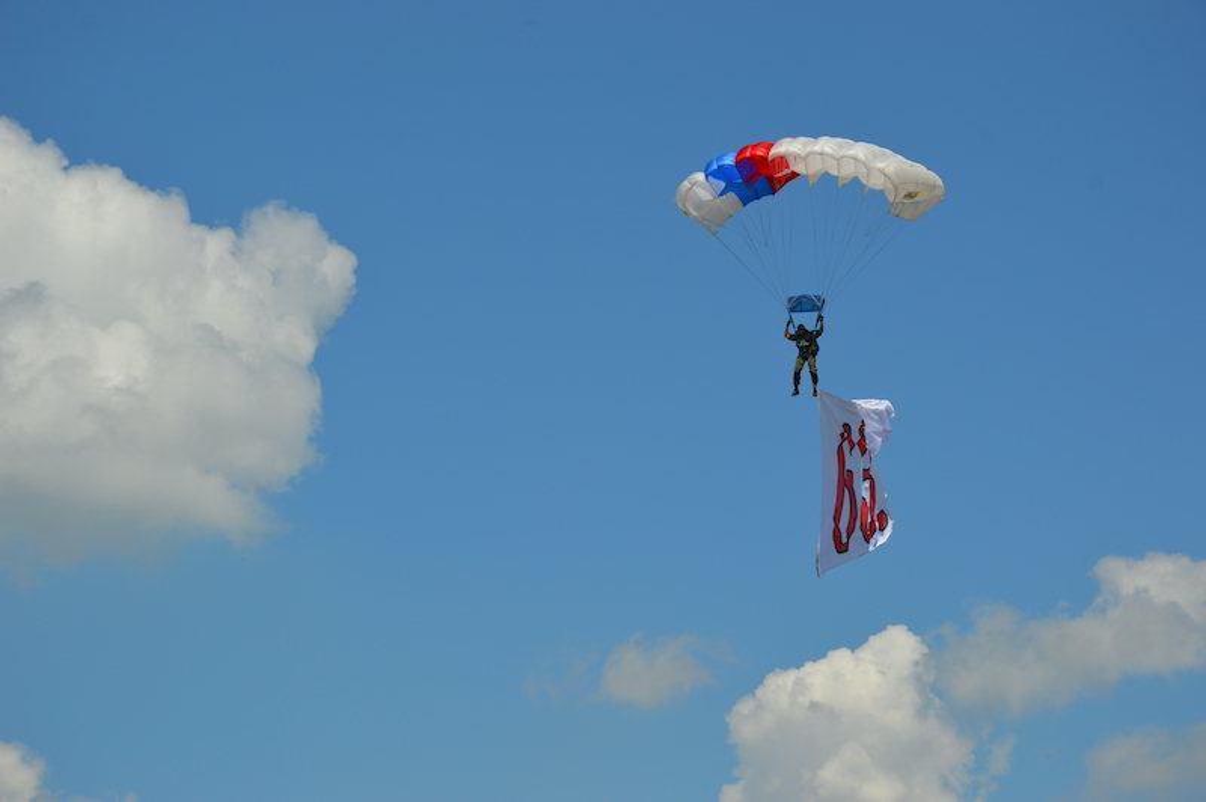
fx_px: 4519
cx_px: 603
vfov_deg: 10.1
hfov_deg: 15.2
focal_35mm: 135
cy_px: 401
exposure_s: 1/400
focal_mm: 90
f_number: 10
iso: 100
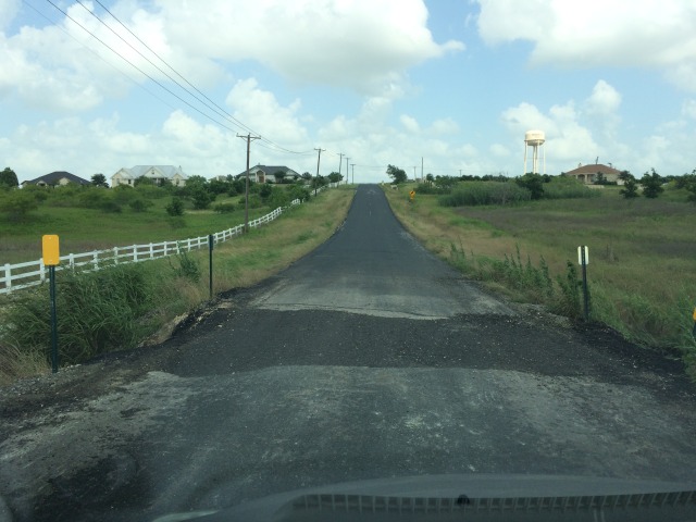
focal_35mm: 29
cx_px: 348
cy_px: 261
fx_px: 583
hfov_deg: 61.7
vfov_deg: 48.2
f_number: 2.2
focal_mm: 4.15
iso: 32
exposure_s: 1/1208
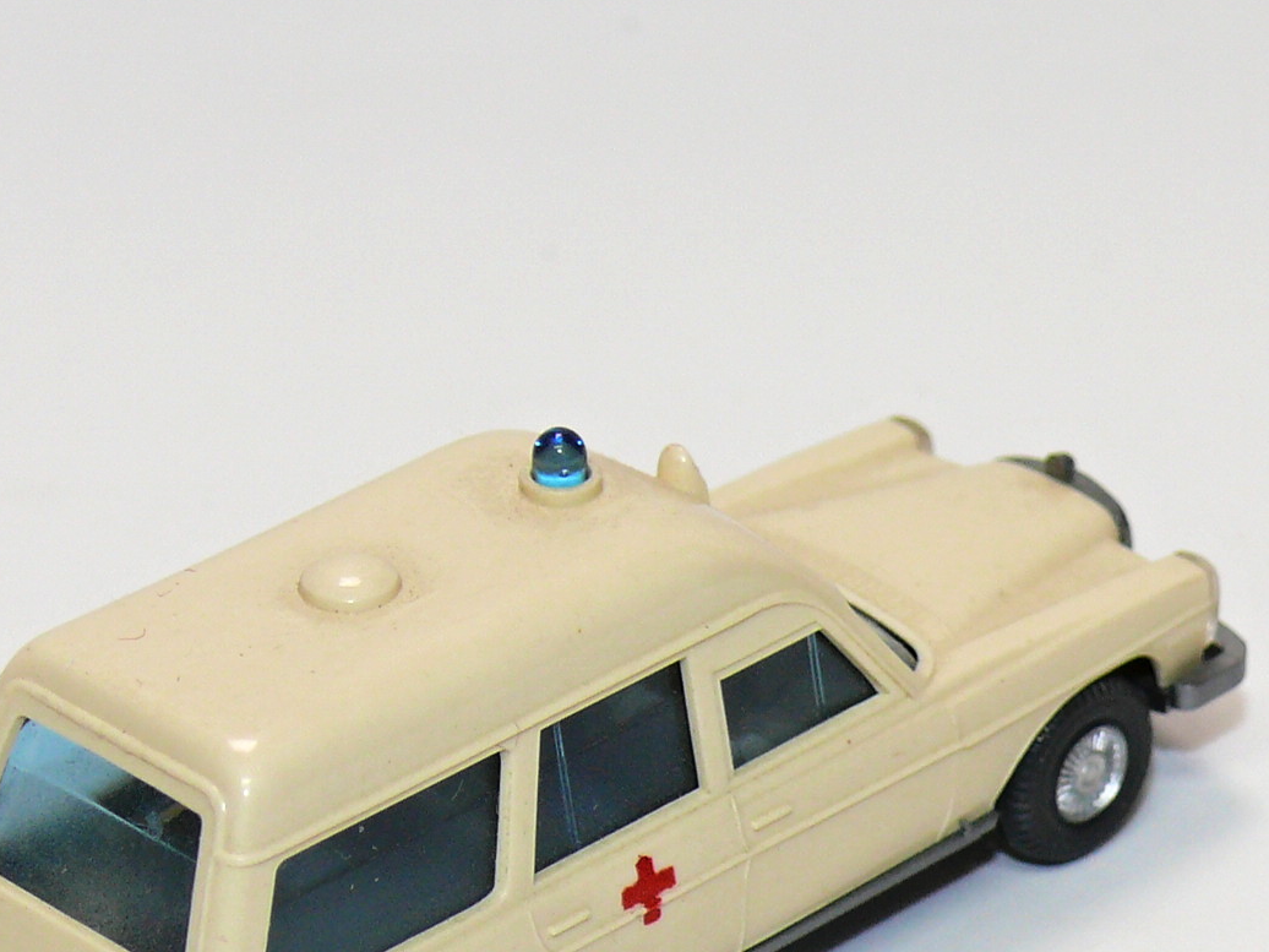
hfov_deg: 9.6
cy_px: 717
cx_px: 584
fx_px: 7588
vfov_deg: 7.2
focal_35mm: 207
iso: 100
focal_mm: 16
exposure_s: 1/30
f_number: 4
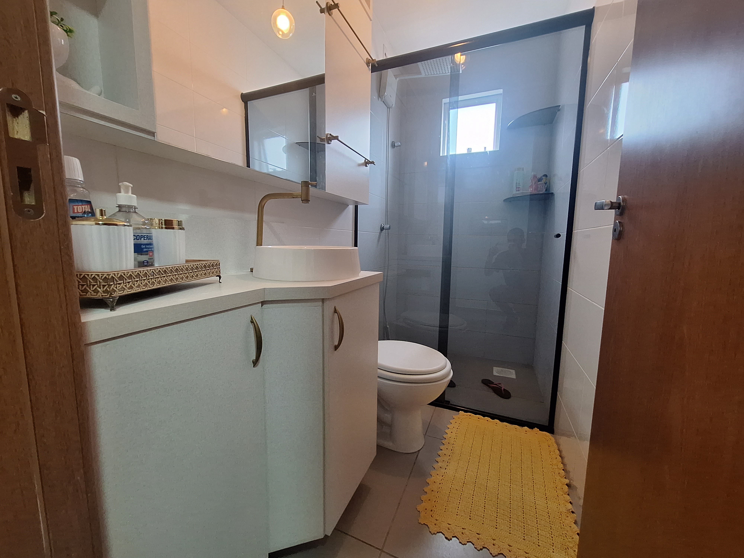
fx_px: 279
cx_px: 372
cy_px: 279
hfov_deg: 106.2
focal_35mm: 13
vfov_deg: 89.9
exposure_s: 1/40
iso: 125
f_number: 2.2
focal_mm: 1.74
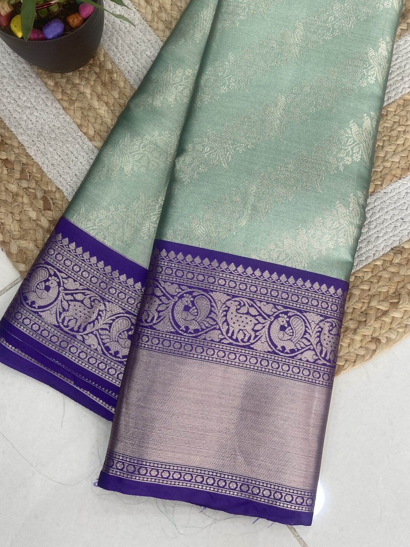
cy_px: 177
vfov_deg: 49.2
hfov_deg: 38.6
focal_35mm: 37
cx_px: 227
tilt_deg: -73.6
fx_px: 584
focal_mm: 4.25
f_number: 1.8
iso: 40
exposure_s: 1/100
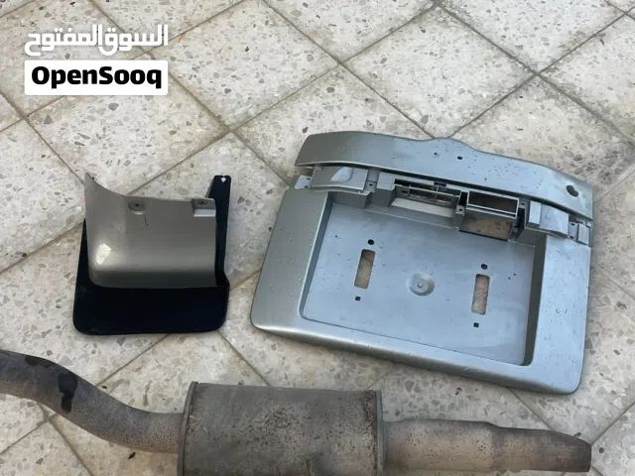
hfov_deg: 67.3
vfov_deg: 53.1
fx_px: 477
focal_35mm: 26
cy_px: 238
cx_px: 318
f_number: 1.6
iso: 32
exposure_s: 1/222
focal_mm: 4.2
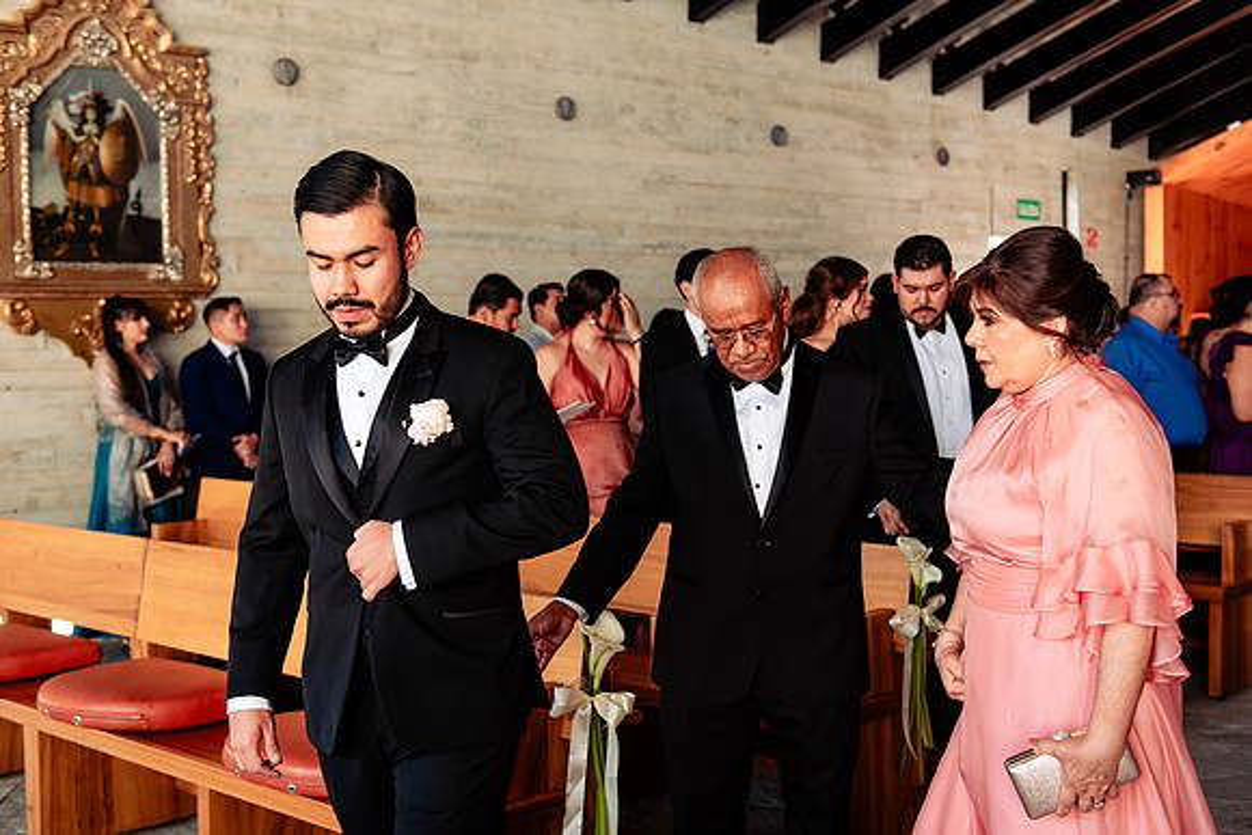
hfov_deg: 43.2
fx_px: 1581
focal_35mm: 45
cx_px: 626
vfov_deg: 29.6
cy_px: 418
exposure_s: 1/250
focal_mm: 45
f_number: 3.5
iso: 640
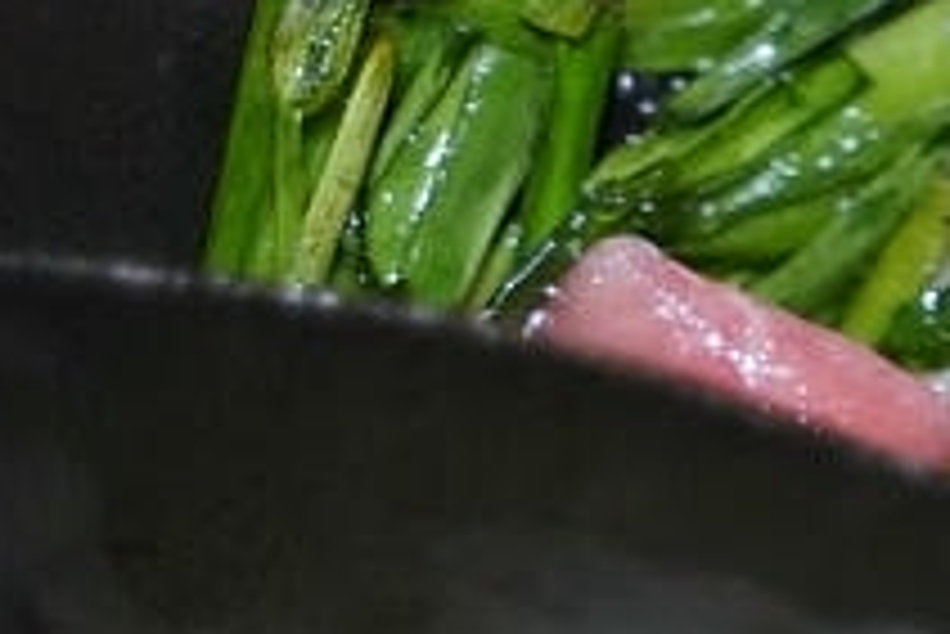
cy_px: 571
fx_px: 10351
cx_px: 2607
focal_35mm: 392
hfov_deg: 5.0
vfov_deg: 3.5
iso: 2500
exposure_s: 1/160
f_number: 2.8
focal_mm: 69
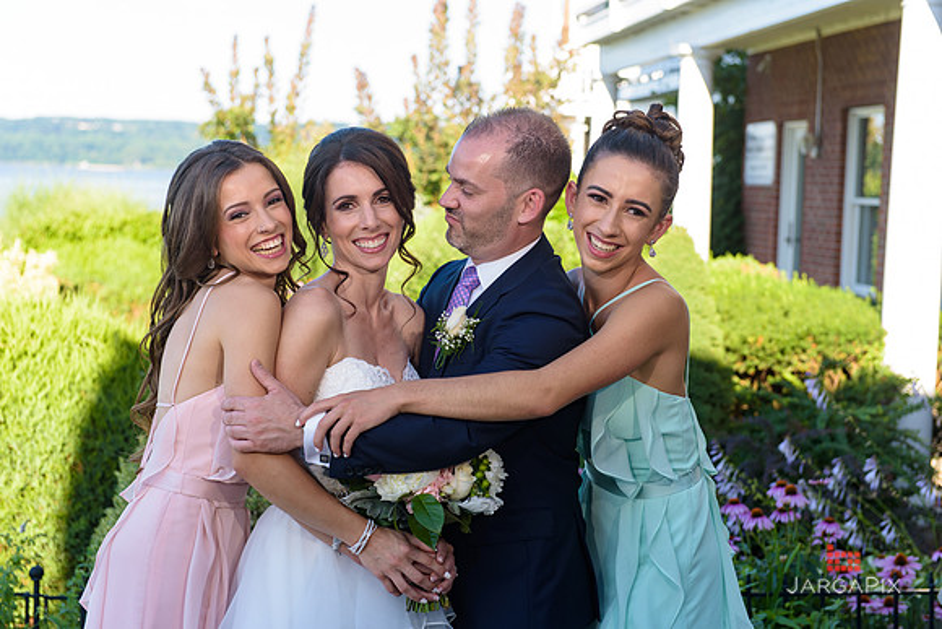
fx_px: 1727
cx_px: 471
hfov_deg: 30.5
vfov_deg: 20.6
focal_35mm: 66
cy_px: 314
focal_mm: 66
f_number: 4
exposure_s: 1/250
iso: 200
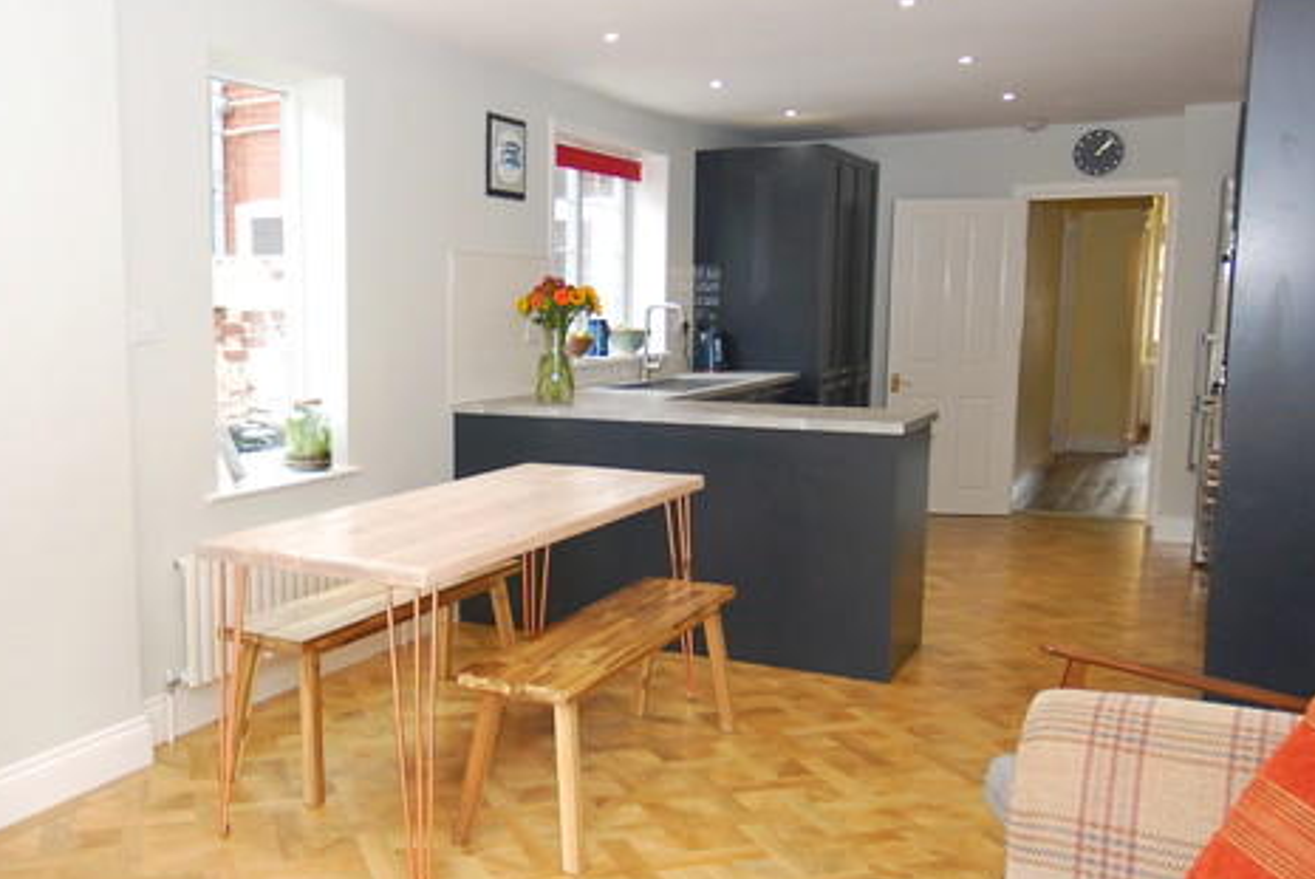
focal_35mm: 33
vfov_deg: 40.0
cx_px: 461
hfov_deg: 56.2
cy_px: 459
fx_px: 1207
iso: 320
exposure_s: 1/60
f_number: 4
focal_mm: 10
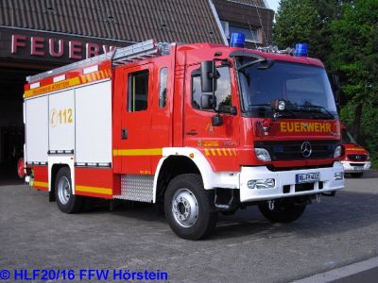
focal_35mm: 46
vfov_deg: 31.5
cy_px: 142
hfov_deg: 41.2
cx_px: 189
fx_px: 502
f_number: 3.1
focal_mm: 7.6
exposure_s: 1/320
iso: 64
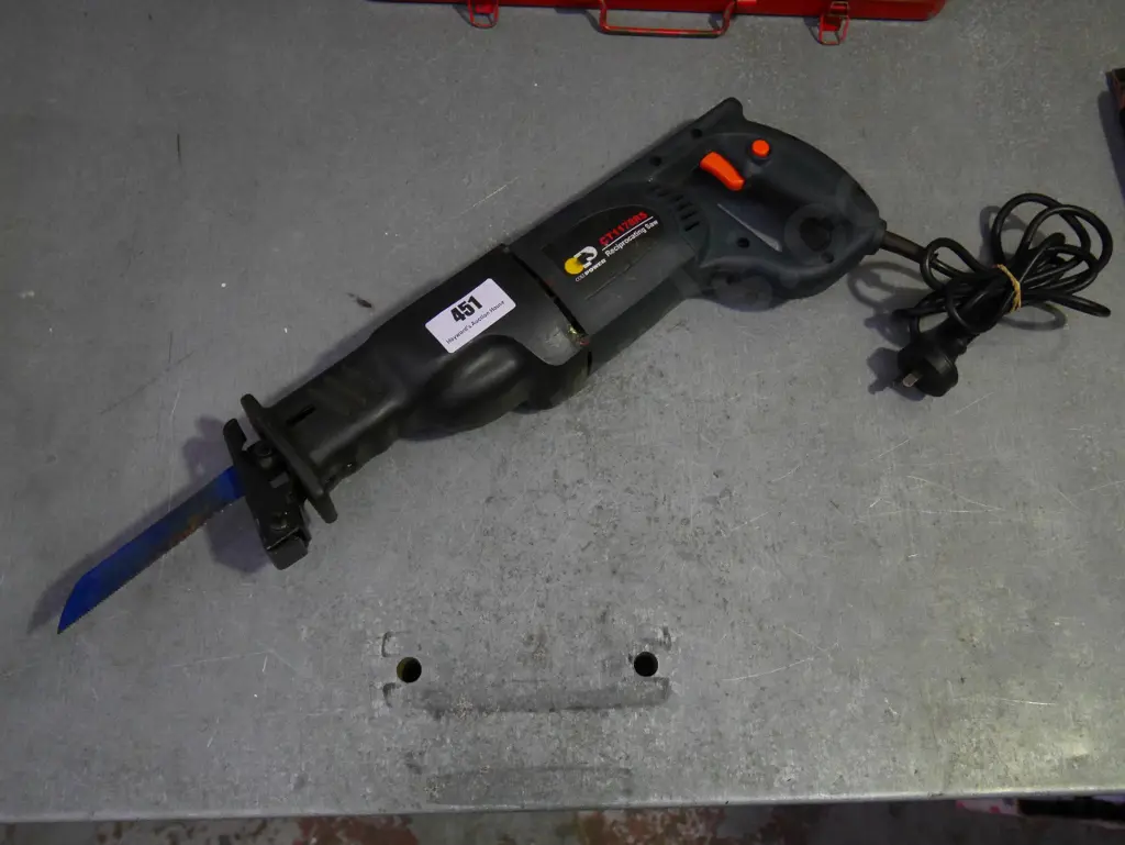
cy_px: 422
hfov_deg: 56.8
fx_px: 1040
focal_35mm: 32
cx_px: 562
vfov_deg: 44.2
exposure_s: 1/200
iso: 3200
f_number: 4
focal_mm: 16
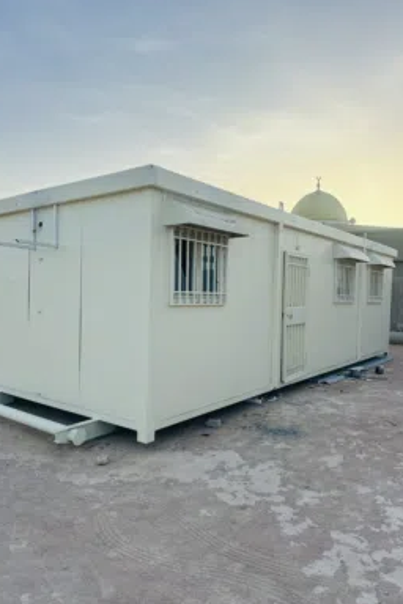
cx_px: 189
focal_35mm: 26
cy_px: 308
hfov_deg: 49.5
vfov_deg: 69.4
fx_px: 437
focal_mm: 6.86
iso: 80
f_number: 1.78
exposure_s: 1/1812
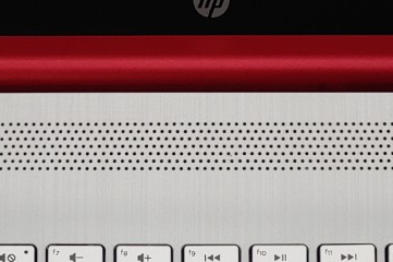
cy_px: 439
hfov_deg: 18.9
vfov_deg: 11.9
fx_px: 1178
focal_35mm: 108
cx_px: 197
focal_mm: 4.36
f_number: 1.8
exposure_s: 1/123
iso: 50
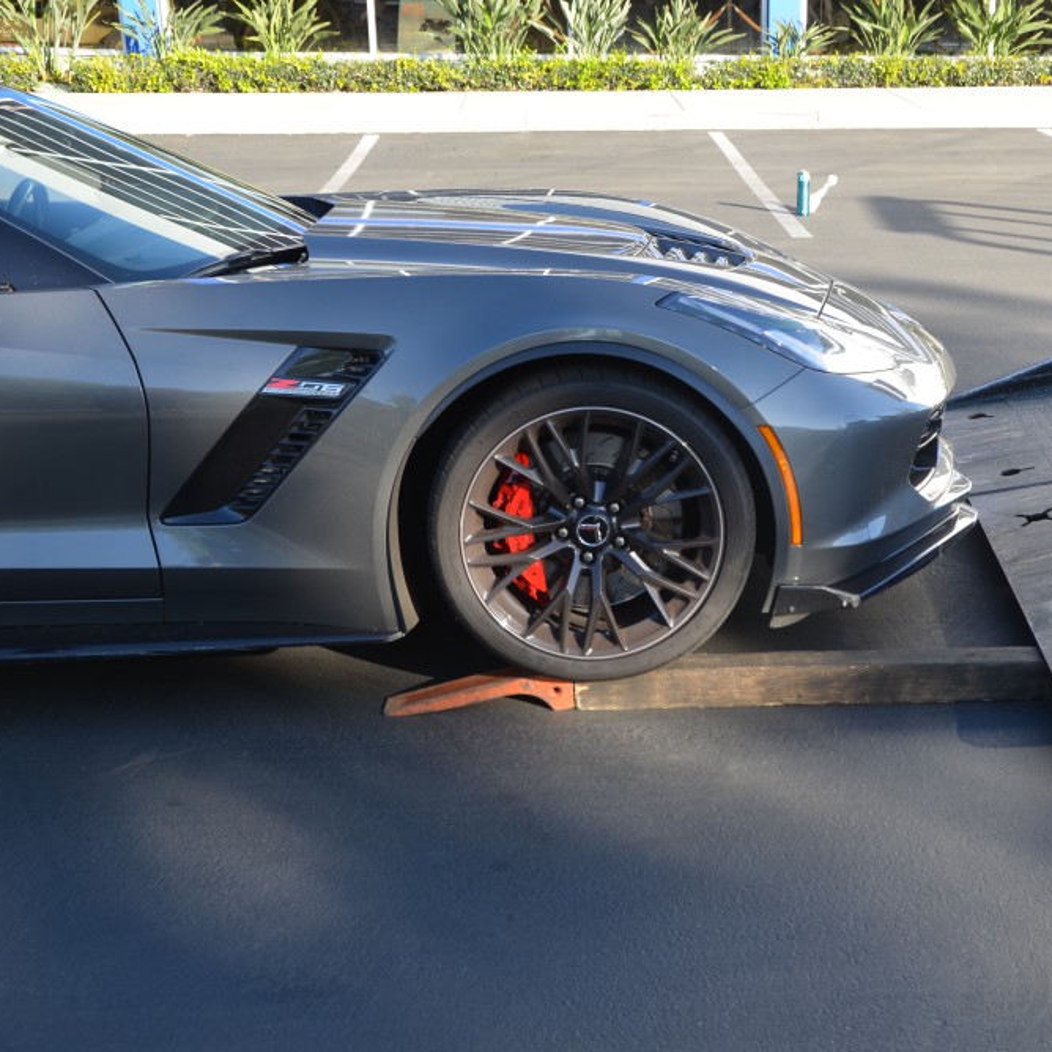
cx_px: 758
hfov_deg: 31.9
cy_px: 529
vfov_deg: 32.4
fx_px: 1810
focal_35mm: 53
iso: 200
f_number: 6.3
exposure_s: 1/160
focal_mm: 27
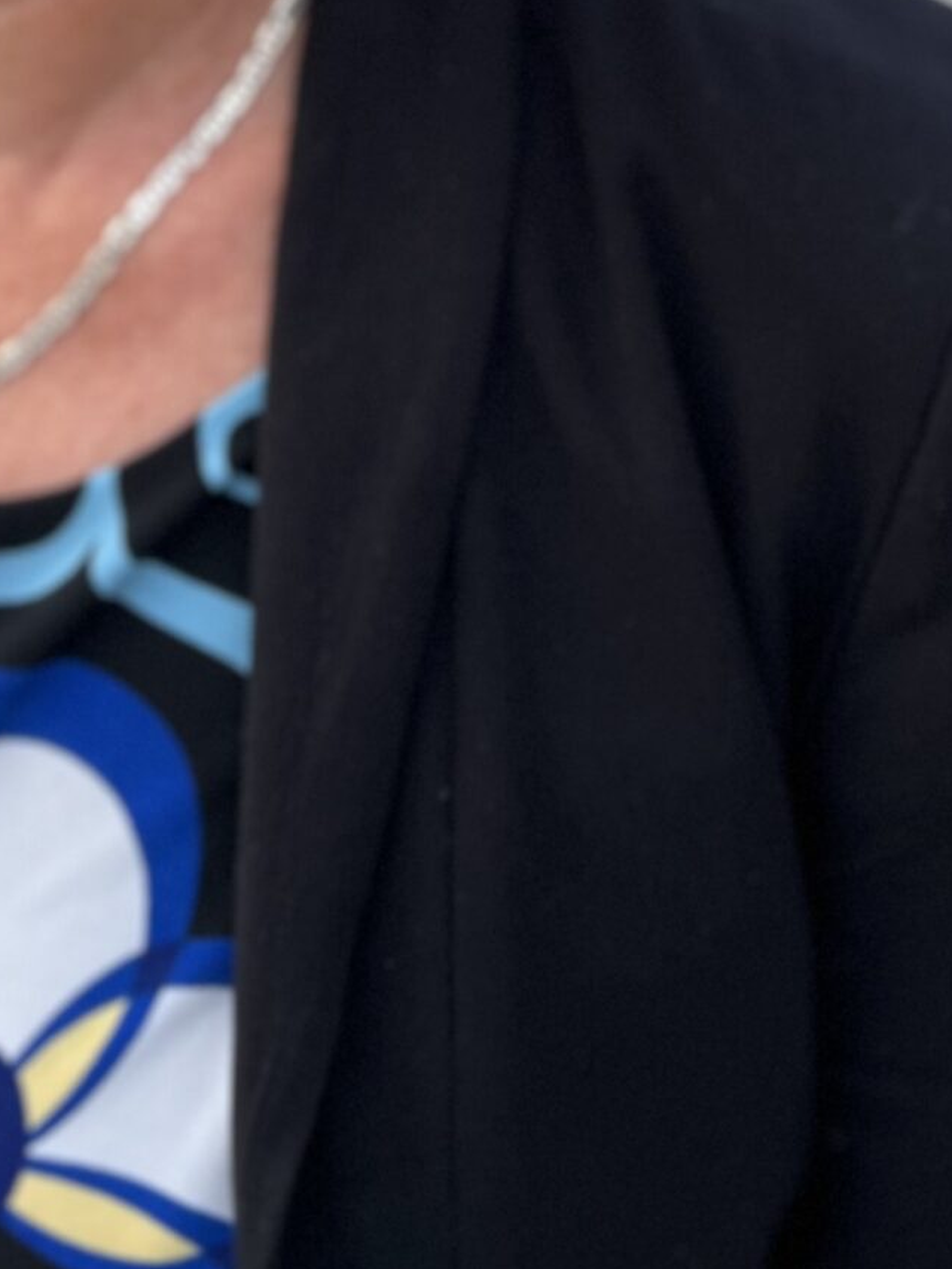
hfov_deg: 18.4
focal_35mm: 78
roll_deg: -1.6
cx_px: -16
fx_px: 2859
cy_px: -366
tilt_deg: -20.8
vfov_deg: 22.5
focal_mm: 5.1
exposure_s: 1/176
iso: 40
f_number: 1.6
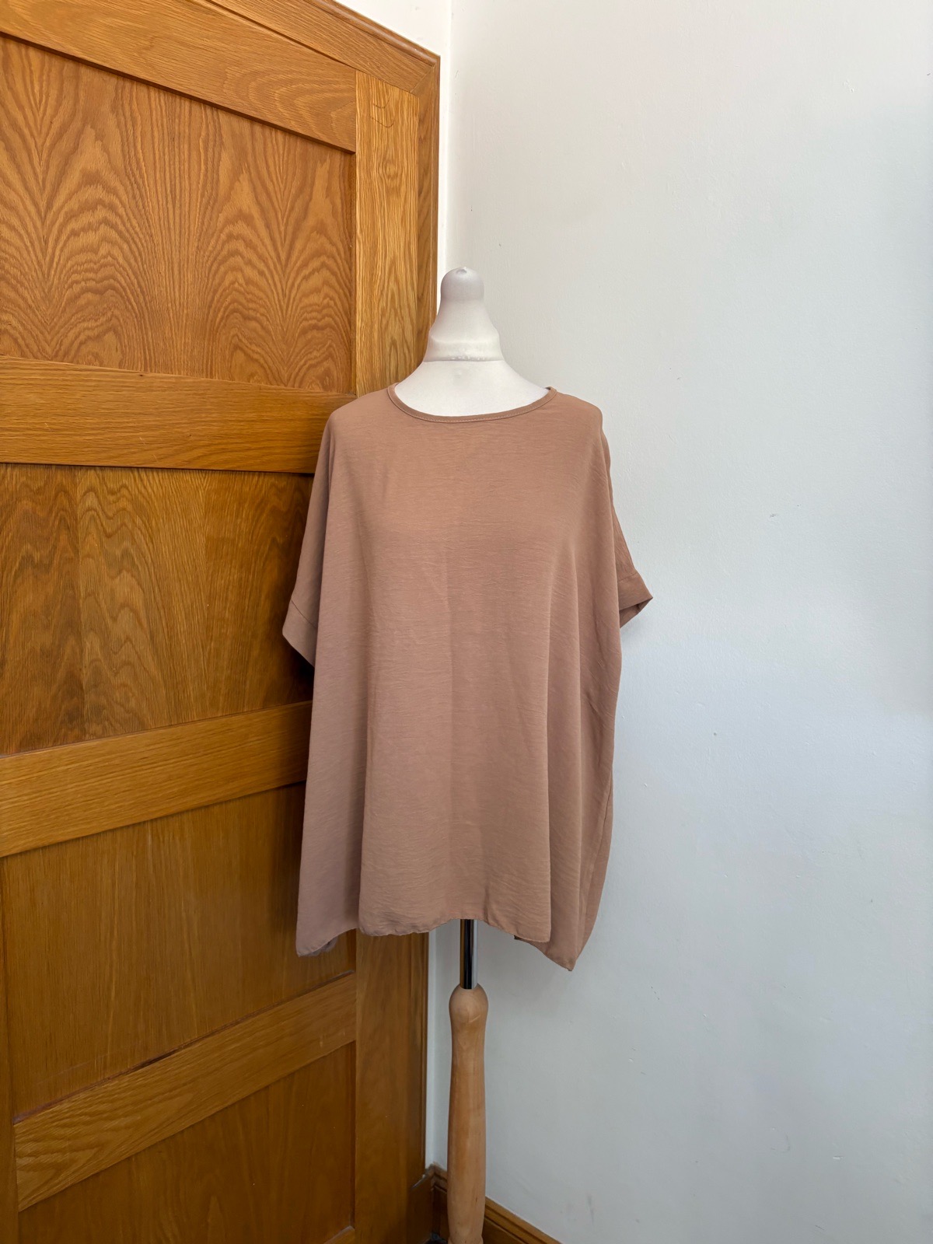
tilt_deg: -6.2
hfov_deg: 53.1
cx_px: 466
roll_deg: -1.6
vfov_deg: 67.3
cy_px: 622
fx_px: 934
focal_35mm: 26
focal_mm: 5.96
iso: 125
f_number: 1.6
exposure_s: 1/86
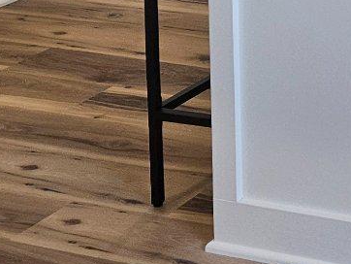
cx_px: 719
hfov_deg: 13.0
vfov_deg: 10.0
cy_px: -376
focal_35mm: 130
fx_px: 1319
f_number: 1.8
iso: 125
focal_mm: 5.4
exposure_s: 1/120
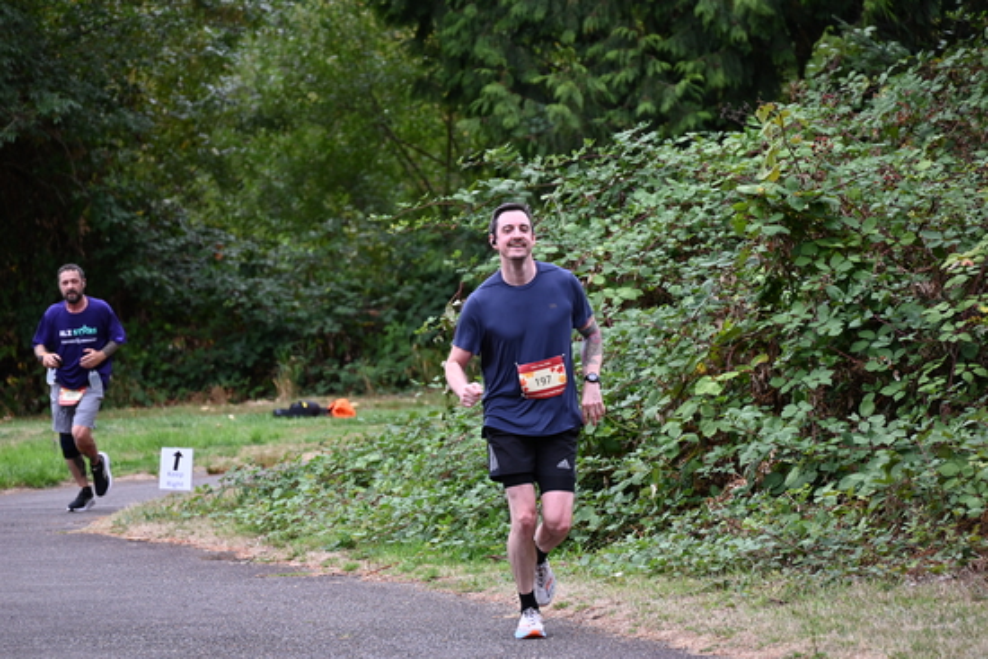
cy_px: 330
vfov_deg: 6.9
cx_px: 494
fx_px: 5490
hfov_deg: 10.3
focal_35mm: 200
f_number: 6.3
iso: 400
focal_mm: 200
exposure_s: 1/320
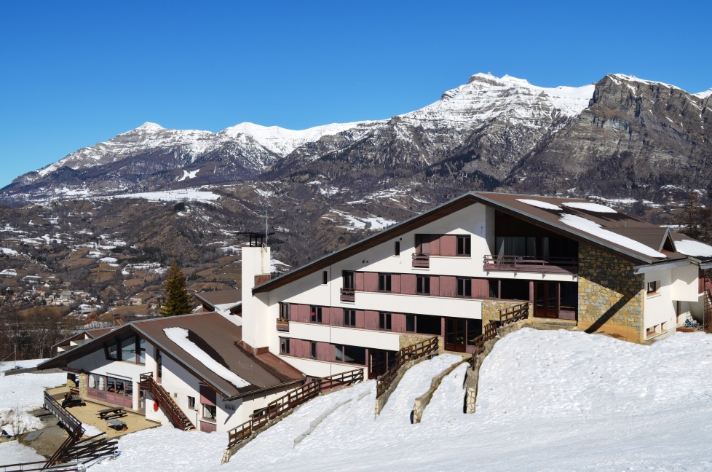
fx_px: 711
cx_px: 356
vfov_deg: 36.7
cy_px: 236
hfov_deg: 53.2
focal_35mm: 36
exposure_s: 1/400
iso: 100
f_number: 10
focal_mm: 24
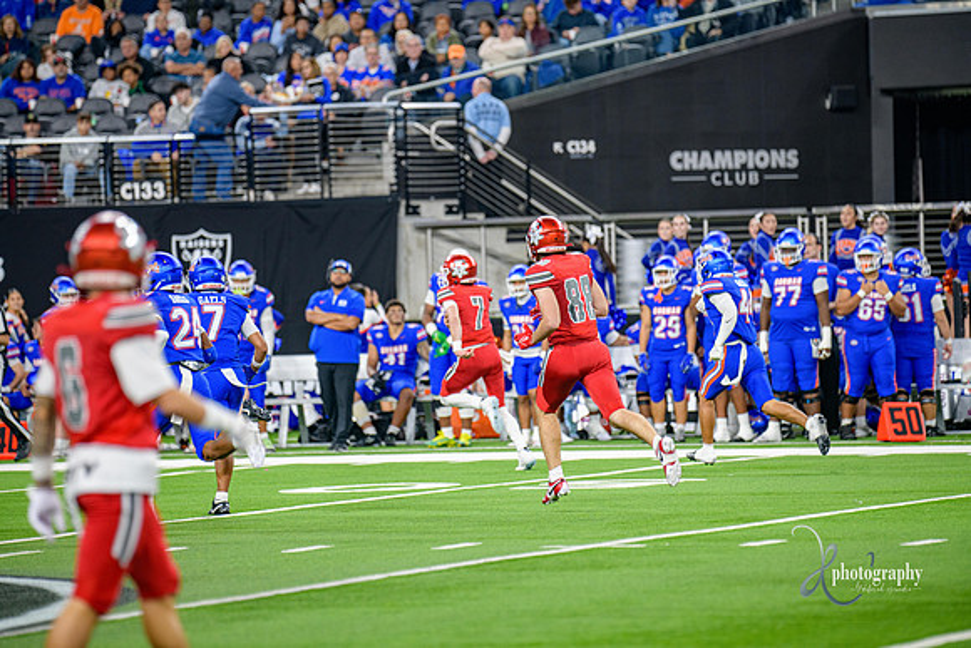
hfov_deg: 8.6
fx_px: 6475
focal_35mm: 240
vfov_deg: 5.7
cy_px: 324
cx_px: 486
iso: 1000
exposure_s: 1/400
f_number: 2.8
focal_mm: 240
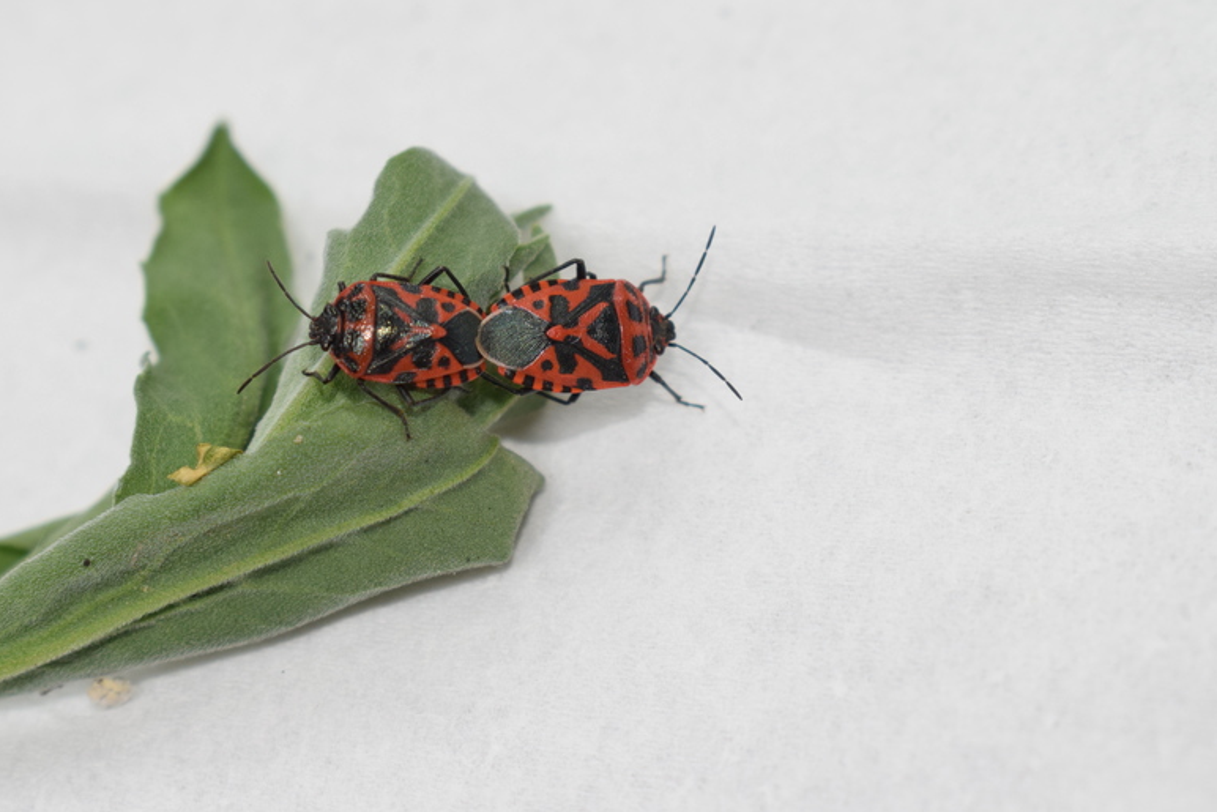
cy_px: 325
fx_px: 3470
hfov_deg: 19.9
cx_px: 495
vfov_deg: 13.3
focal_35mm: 103
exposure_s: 1/200
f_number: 8
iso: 800
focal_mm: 55
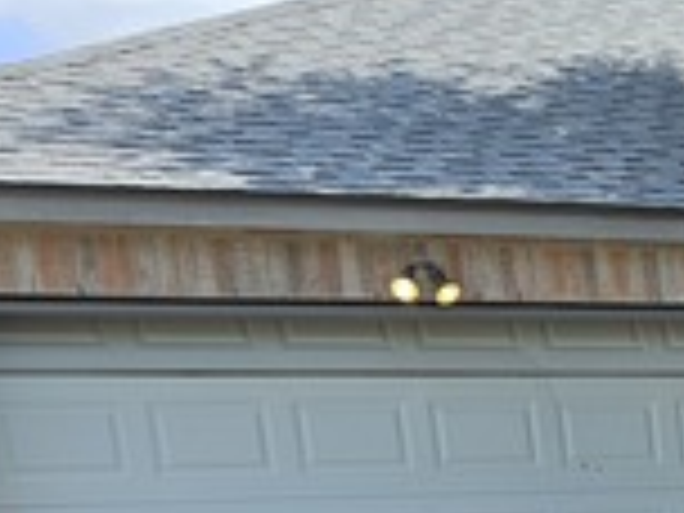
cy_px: 882
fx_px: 1917
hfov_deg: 17.5
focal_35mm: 97
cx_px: 1112
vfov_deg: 13.8
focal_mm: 5.4
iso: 32
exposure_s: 1/1437
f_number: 1.8
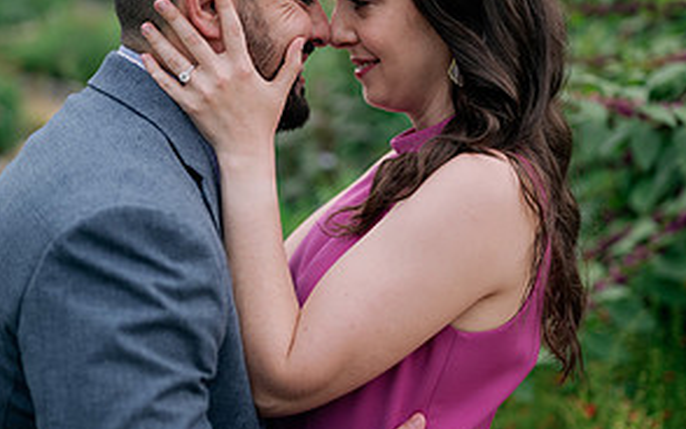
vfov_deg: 16.7
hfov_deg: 26.5
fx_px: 1459
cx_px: 342
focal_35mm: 78
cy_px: 224
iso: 160
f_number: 2
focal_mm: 50
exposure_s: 1/800
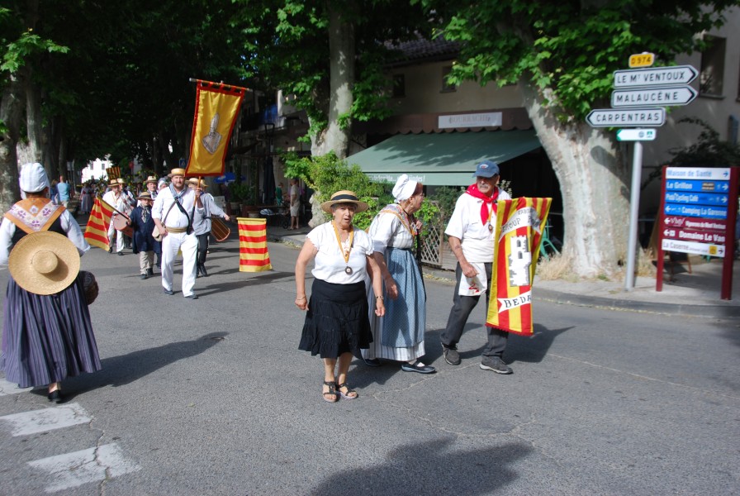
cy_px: 248
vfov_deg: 37.0
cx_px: 370
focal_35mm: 36
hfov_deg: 53.1
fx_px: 741
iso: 100
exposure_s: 1/200
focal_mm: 24
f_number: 7.1
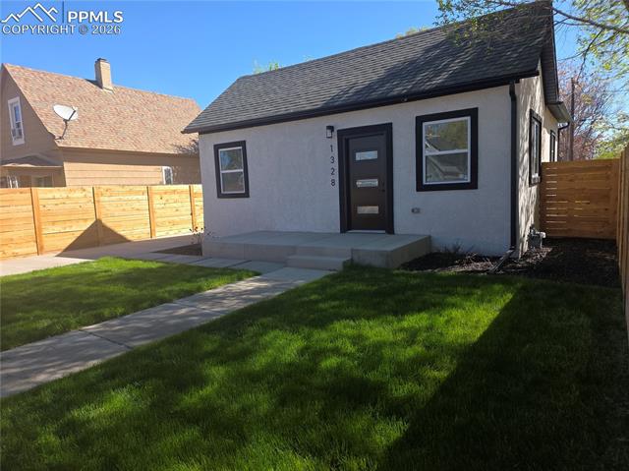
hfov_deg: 74.0
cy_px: 236
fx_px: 418
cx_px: 314
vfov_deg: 58.8
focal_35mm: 23
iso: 12
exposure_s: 1/399
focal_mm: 6.3
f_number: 1.7
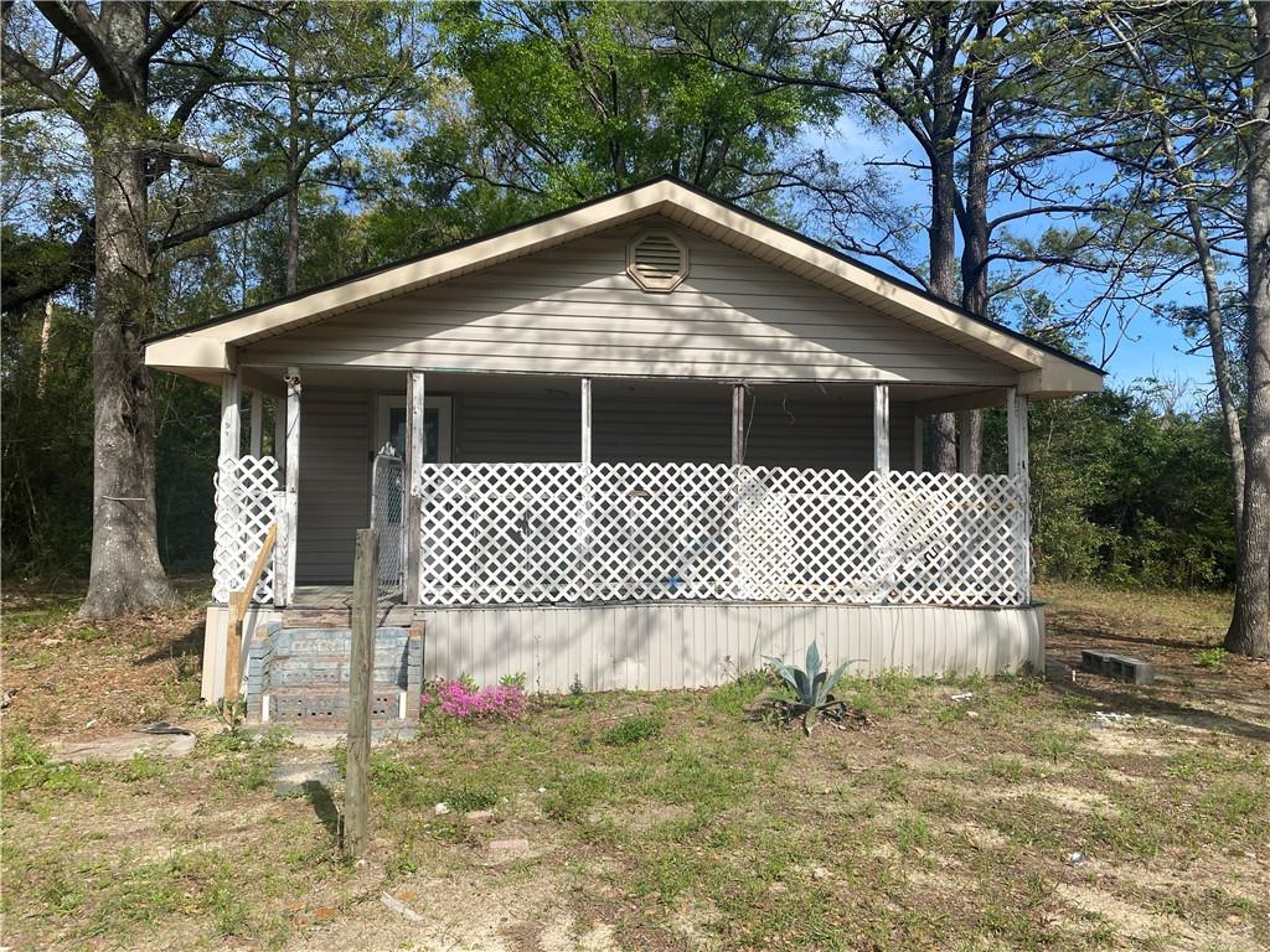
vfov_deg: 53.1
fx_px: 954
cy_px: 476
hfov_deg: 67.3
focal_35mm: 26
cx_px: 635
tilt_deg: +3.8
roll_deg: +0.7
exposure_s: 1/2755
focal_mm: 4.25
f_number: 1.8
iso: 32
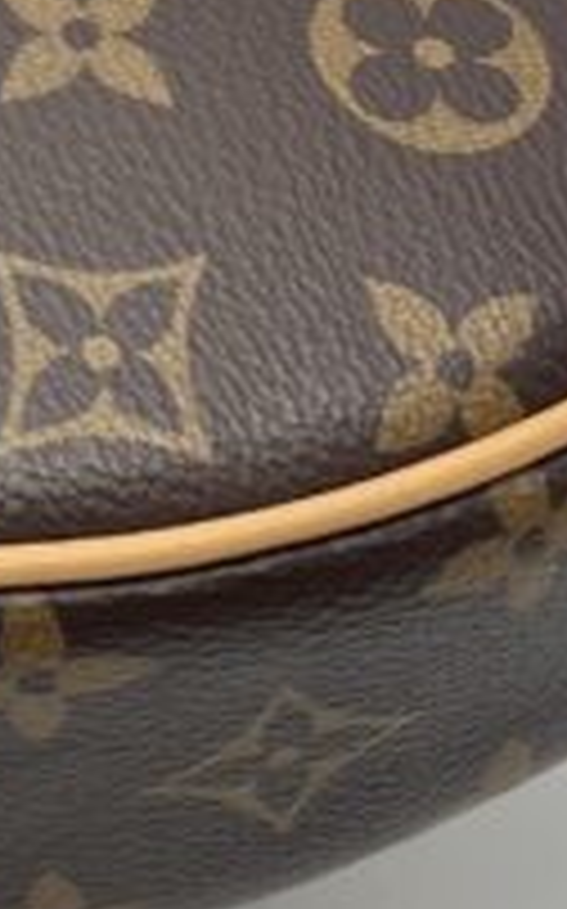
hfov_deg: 9.3
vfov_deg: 14.9
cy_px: 216
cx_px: -68
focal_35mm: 140
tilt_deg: -44.7
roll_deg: +7.9
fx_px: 3466
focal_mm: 5.7
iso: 40
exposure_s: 1/100
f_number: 1.5
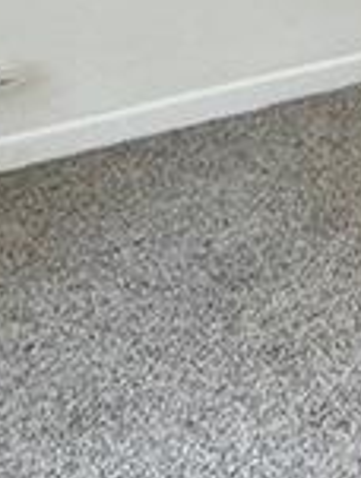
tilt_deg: -27.3
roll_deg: -1.5
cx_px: 716
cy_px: 263
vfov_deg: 17.7
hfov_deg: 12.0
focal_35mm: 111
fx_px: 1537
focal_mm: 2.22
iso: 200
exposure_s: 1/120
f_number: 2.2
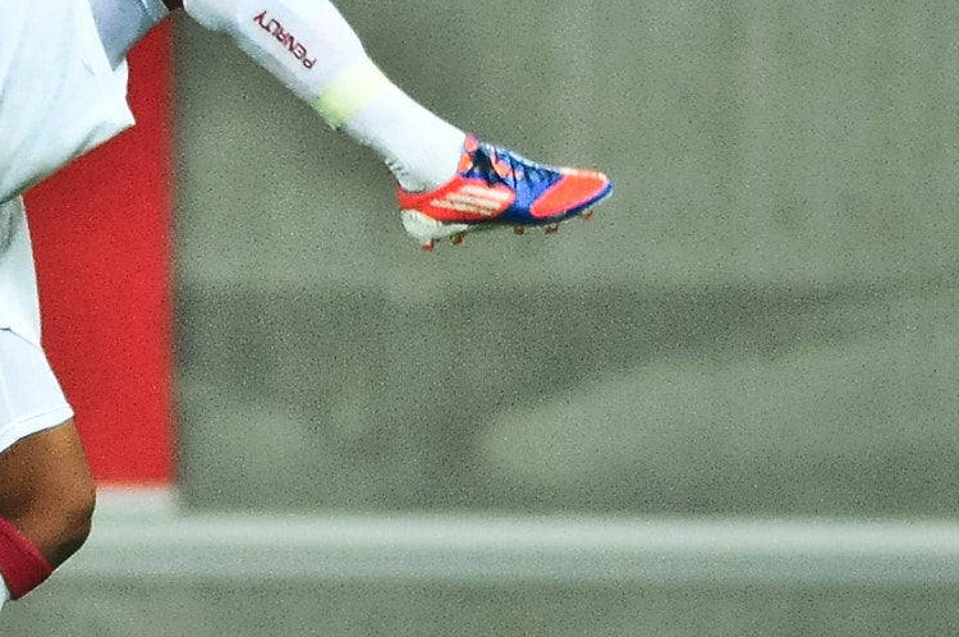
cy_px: 138
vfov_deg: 1.1
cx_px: -111
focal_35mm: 1228
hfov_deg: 1.7
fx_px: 32670
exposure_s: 1/1250
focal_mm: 300
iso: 1000
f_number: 2.8
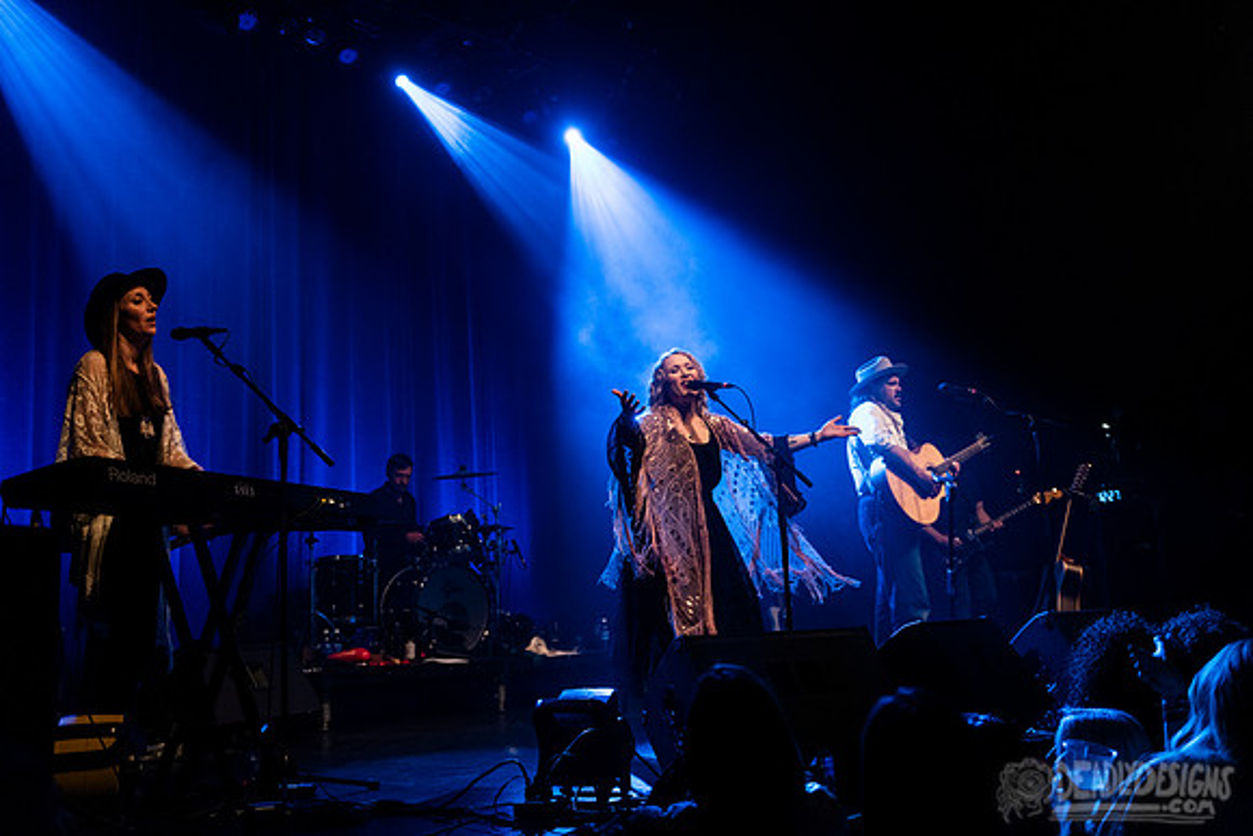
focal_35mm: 34
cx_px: 626
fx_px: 1184
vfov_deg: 38.9
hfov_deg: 55.8
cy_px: 418
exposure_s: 1/200
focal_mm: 34
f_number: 3.2
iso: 2500
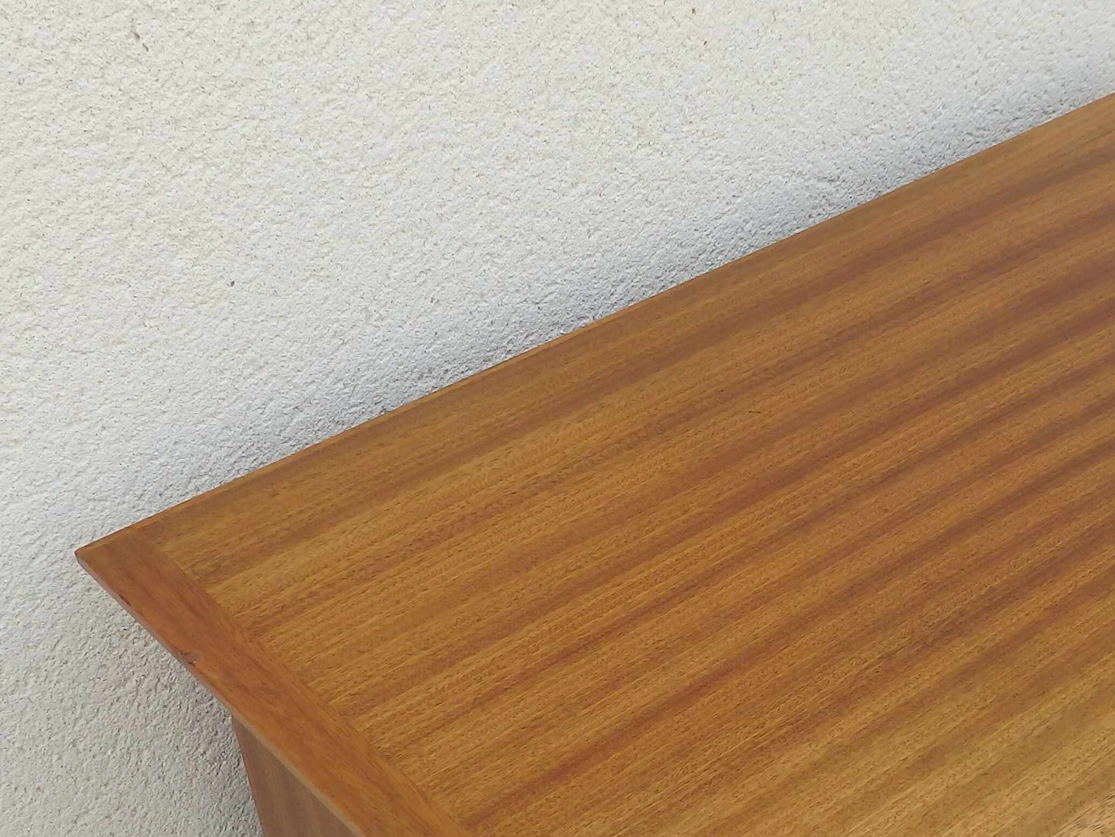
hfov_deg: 34.1
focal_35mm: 56
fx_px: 1804
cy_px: 680
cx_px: 718
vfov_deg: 25.6
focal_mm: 4.5
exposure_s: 1/320
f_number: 3
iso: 125
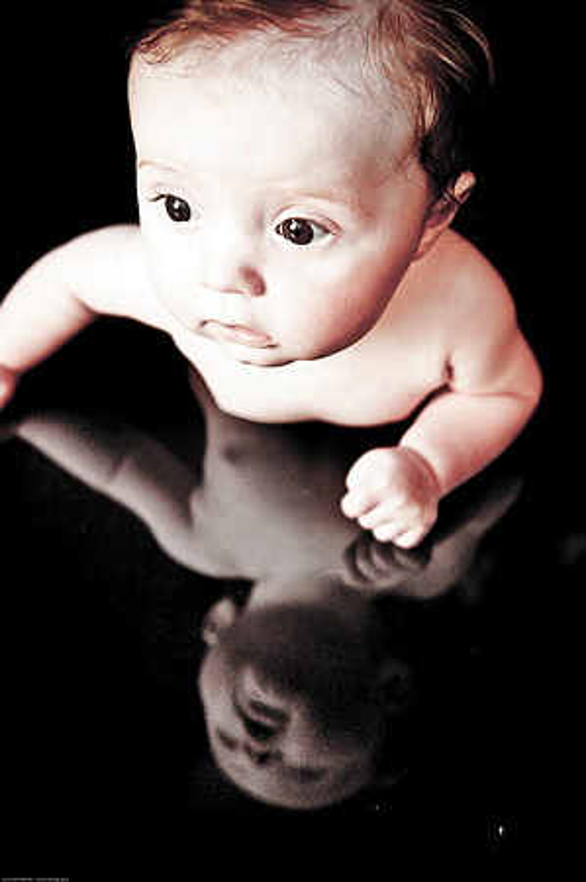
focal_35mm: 39
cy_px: 441
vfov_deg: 49.6
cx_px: 293
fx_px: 954
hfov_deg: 34.1
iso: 200
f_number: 2.8
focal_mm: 26
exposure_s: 1/60
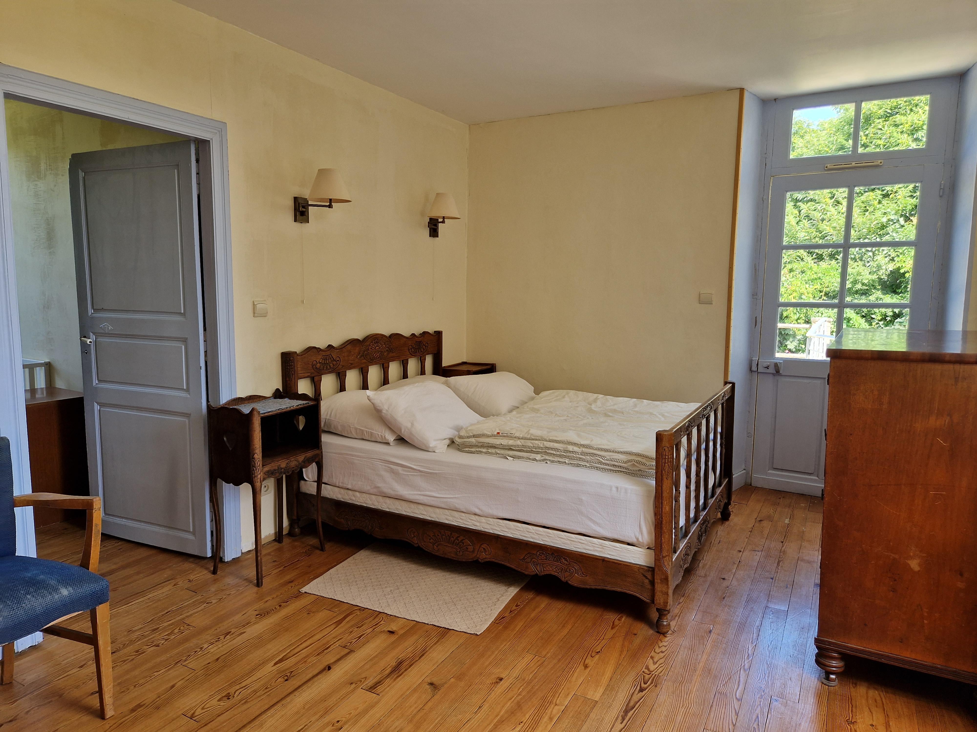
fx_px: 649
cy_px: 366
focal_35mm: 23
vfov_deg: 58.9
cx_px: 488
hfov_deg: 73.9
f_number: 1.8
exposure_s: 1/100
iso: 50
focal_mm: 5.4
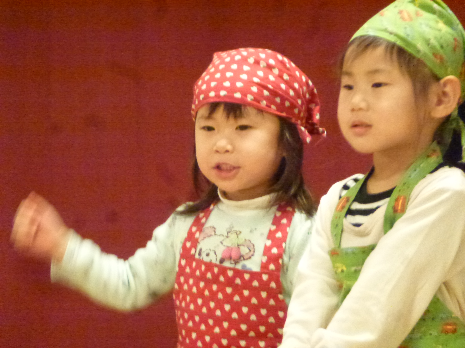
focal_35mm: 384
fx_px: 5158
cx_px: 232
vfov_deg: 3.9
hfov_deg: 5.2
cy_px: 174
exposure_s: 1/40
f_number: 5.9
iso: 1600
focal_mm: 68.8
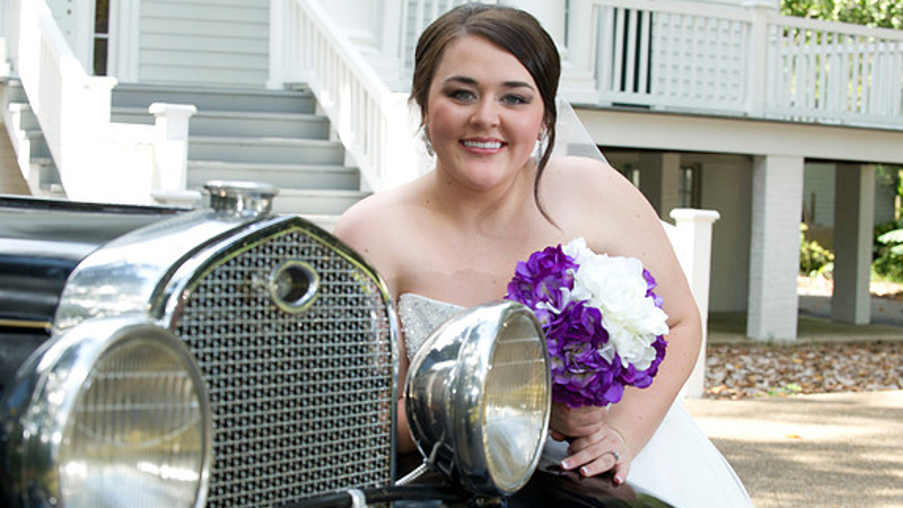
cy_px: 285
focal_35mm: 74
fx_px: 1772
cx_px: 450
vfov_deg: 16.3
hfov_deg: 28.6
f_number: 5.6
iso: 320
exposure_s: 1/125
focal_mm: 70
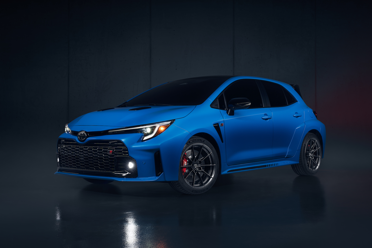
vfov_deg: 27.0
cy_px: 124
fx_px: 517
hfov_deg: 39.6
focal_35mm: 50
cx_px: 186
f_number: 9
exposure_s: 2
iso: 100
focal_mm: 50
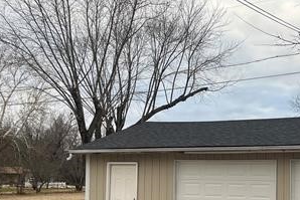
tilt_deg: +1.8
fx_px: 484
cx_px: 197
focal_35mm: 58
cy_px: 160
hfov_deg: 34.2
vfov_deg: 23.1
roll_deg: -1.6
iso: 50
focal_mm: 5.1
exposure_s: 1/502
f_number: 1.6
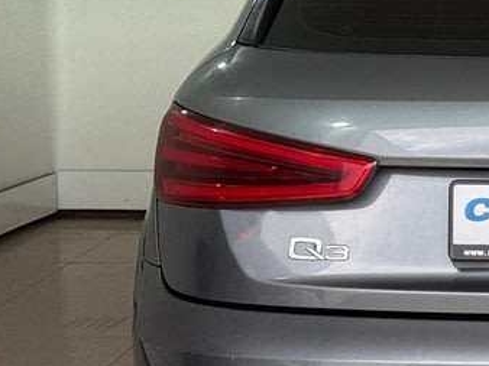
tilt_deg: -10.1
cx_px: 634
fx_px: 1807
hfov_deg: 14.7
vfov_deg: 11.6
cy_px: 189
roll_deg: -1.5
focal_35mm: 128
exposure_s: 1/481
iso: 64
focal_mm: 6.76
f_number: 1.78
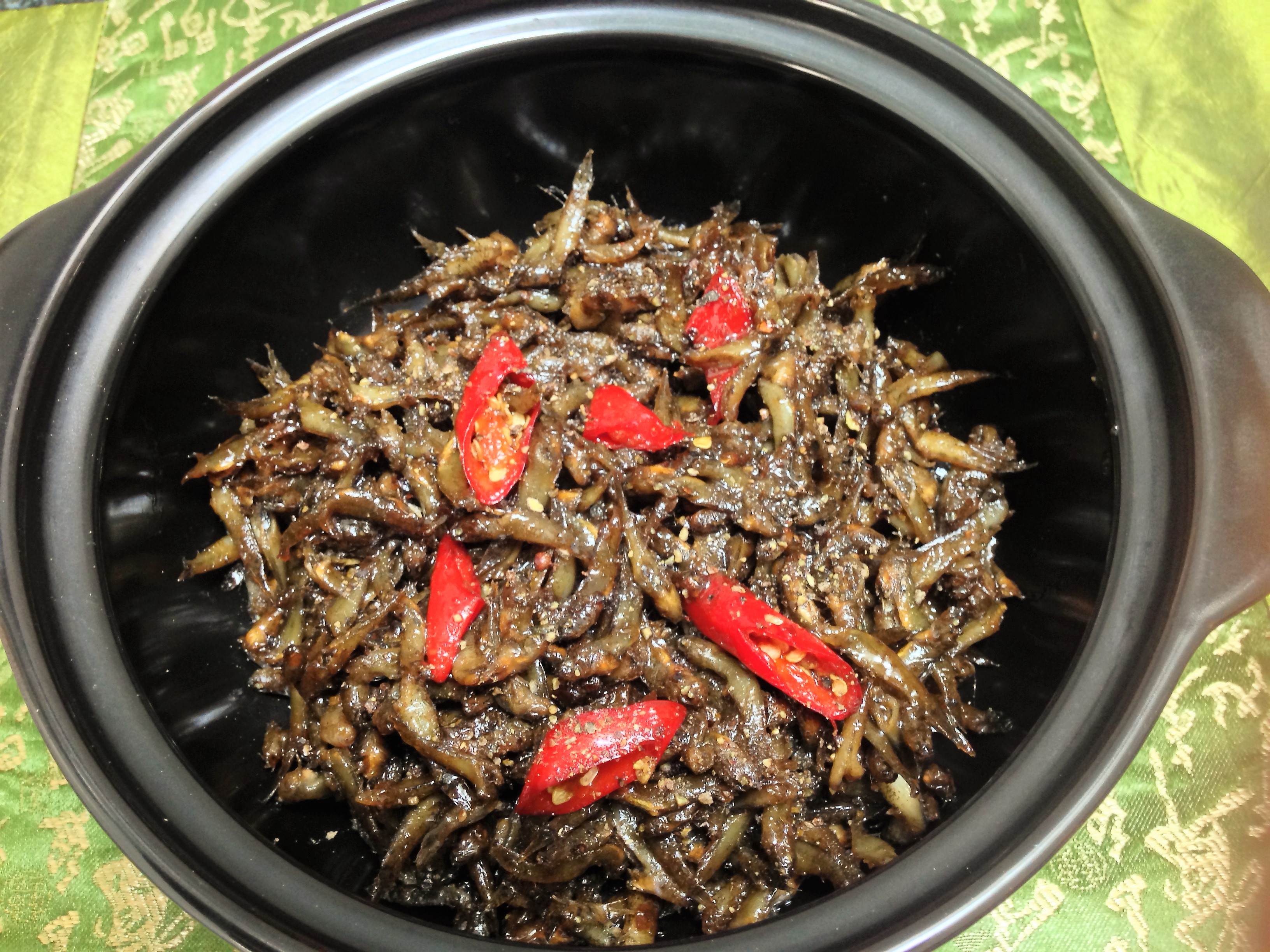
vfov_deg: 42.9
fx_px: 1211
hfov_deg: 55.4
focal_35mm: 33
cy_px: 476
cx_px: 635
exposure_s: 1/20
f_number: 2.4
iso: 125
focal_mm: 4.12
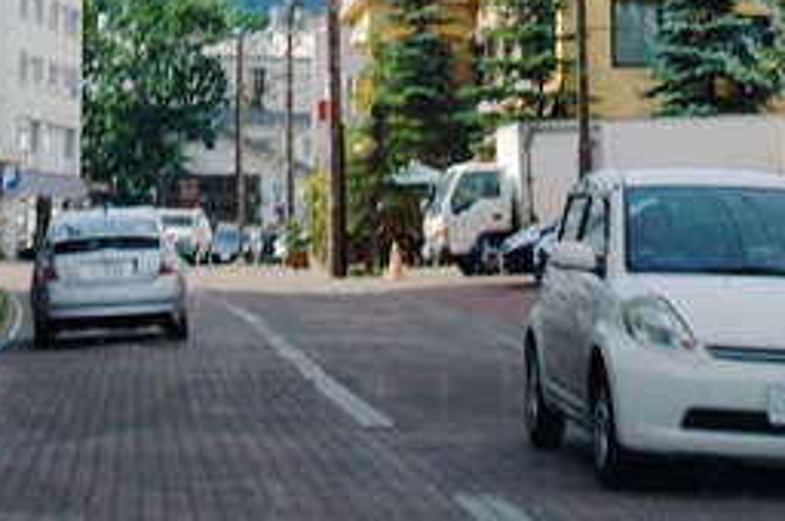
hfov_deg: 16.1
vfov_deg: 10.4
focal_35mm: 127
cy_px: -257
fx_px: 2756
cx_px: 153
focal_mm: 27
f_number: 13
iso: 200
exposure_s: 1/125
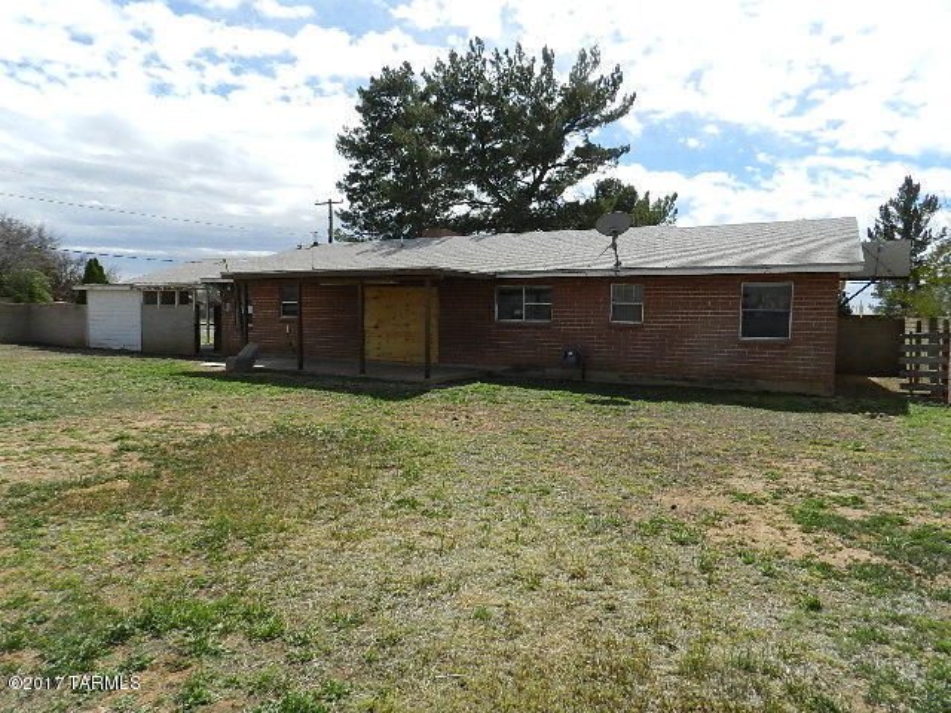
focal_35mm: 23
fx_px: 632
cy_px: 356
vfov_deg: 58.9
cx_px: 476
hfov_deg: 73.9
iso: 160
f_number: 5
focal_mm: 4
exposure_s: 1/800
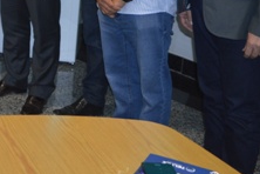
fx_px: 686
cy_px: -59
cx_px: -56
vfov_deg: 13.8
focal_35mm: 95
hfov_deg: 20.1
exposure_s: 1/60
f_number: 3.8
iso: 500
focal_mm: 22
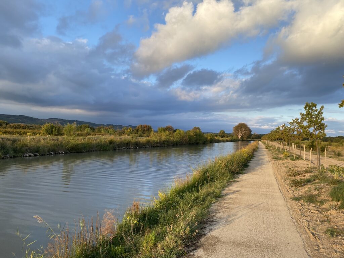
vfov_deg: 53.1
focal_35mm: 26
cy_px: 129
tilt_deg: +1.0
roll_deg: -1.7
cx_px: 172
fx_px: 258
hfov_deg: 67.3
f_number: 1.8
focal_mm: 4.25
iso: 32
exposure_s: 1/919
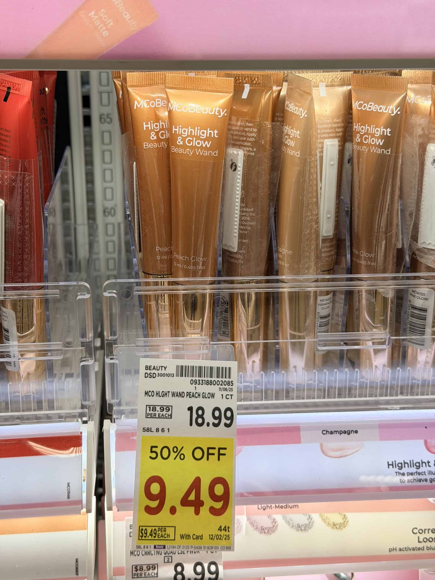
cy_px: 290
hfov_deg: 30.3
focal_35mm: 48
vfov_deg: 39.7
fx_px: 804
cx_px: 218
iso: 64
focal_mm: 6.76
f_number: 1.78
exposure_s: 1/381
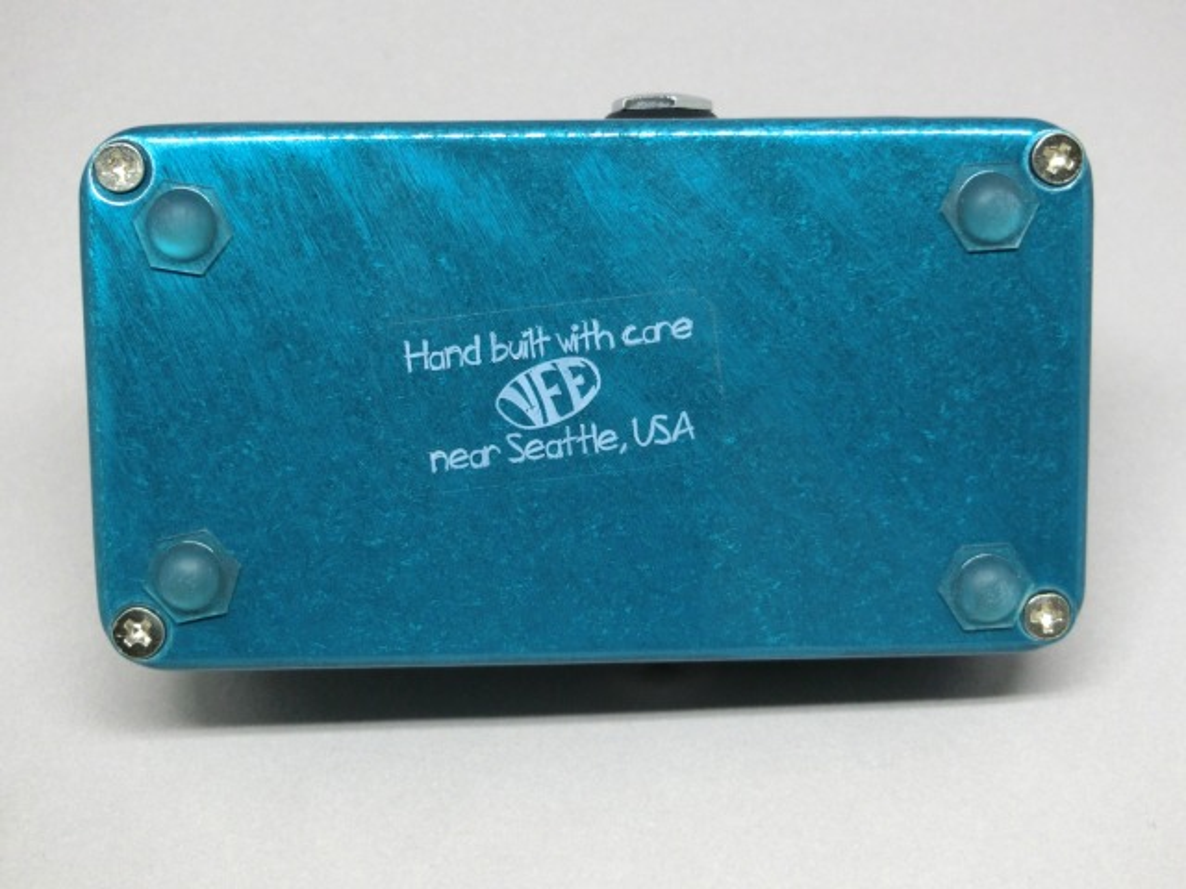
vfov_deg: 28.0
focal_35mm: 52
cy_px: 444
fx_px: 1782
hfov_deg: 36.8
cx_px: 593
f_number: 4.7
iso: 400
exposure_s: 1/80
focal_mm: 9.3
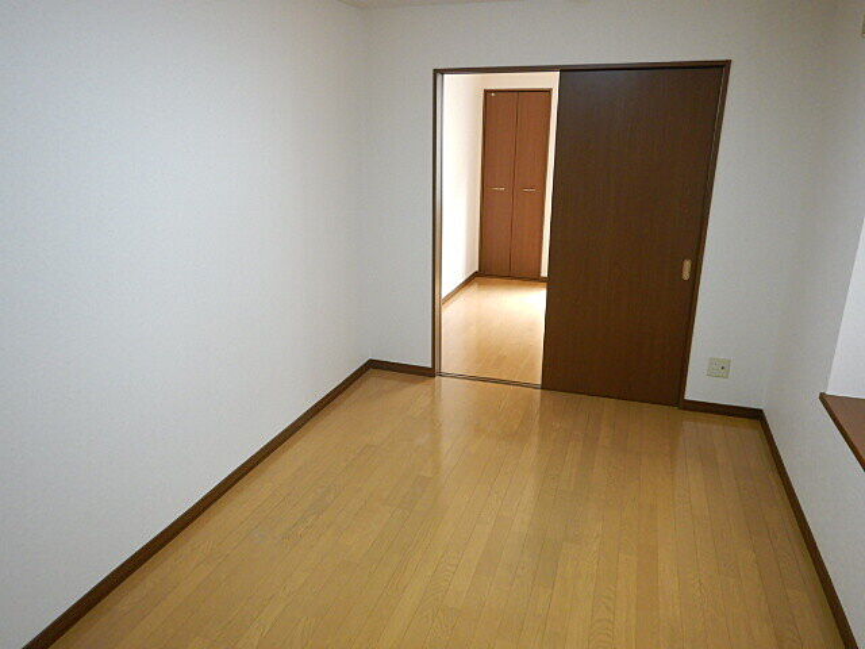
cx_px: 432
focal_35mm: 24
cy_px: 324
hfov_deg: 71.6
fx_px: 600
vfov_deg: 56.8
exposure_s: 1/30
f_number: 2.8
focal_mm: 4.3
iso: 250
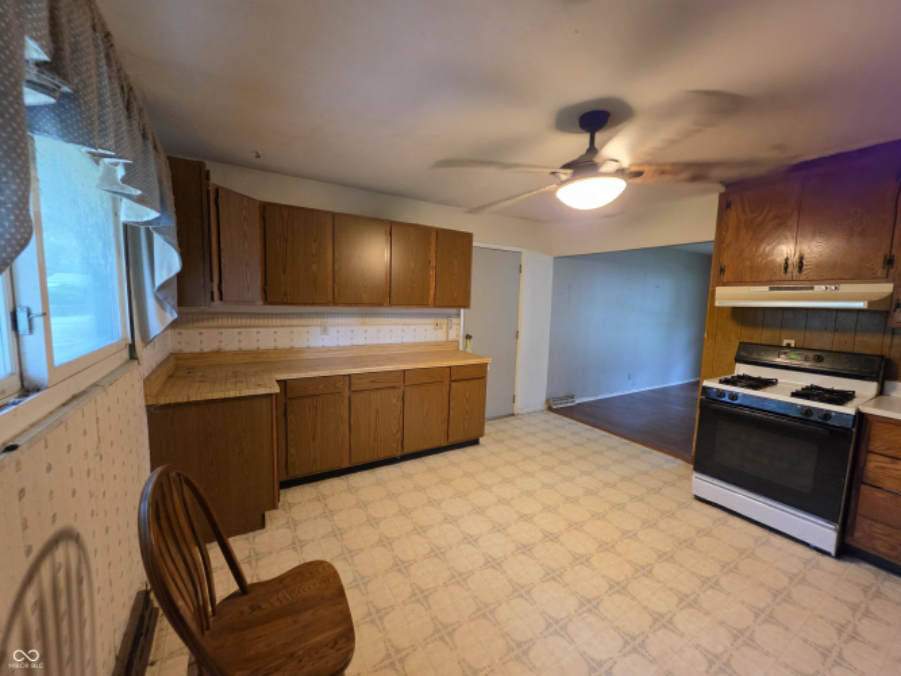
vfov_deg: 89.9
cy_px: 338
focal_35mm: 13
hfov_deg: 106.2
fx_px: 338
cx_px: 450
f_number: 1.9
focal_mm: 2.2
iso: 400
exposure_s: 1/60
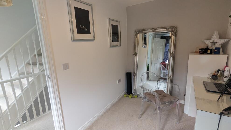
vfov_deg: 61.0
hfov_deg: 92.6
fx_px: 110
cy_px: 69
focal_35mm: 18
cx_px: 112
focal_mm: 2.35
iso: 520
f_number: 2.2
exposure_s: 1/90.1
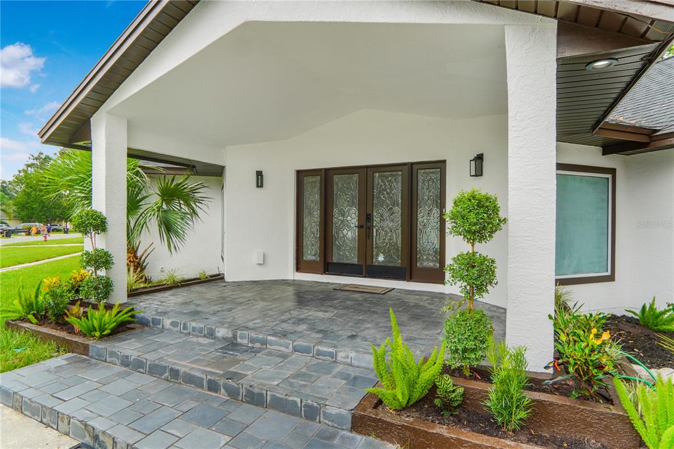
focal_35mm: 18
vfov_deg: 67.3
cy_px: 224
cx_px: 337
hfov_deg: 90.0
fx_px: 337
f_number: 4.5
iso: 100
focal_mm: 12
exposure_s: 1/160
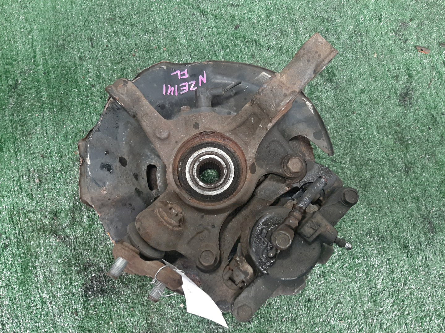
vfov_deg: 53.1
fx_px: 334
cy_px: 166
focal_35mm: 26
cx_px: 222
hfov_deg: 67.3
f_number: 1.7
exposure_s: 1/33
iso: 177
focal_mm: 3.93
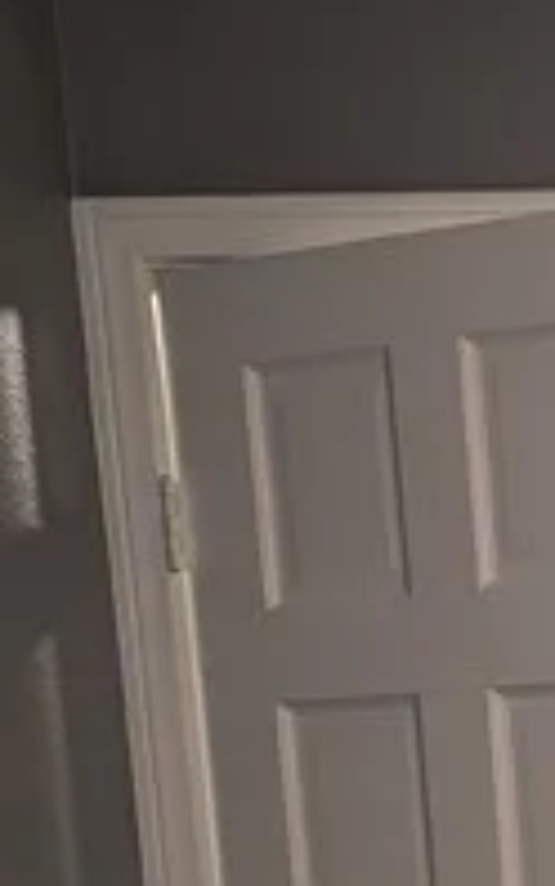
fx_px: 3166
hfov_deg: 8.5
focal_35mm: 131
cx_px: 1640
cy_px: 1374
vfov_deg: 14.7
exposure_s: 1/60
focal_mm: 6.9
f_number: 1.68
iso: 27
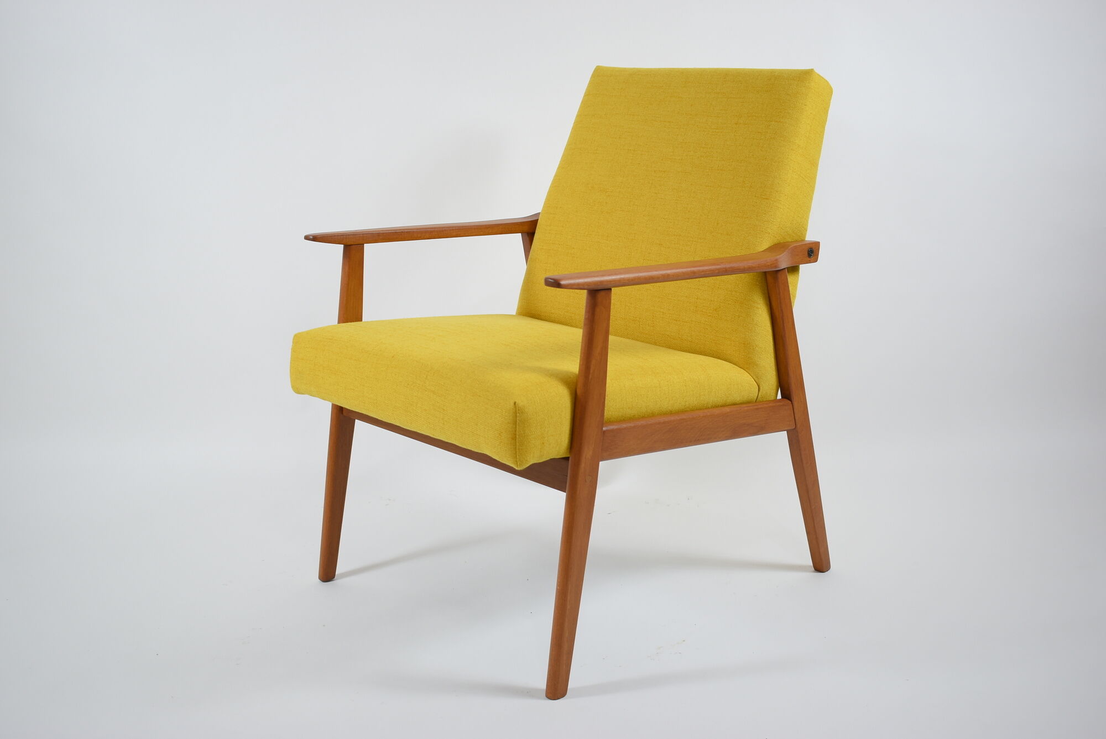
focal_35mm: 40
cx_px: 553
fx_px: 1245
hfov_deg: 47.9
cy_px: 370
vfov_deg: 33.1
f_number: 4
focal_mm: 27
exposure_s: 1/20
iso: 100
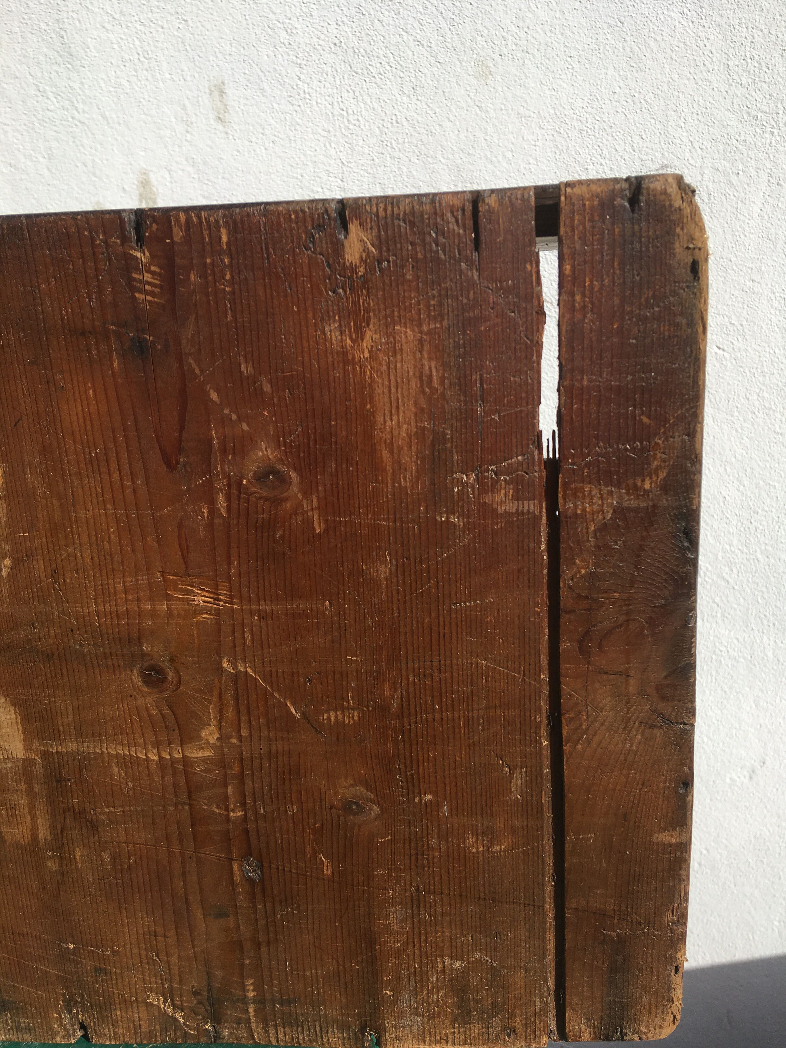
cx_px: 393
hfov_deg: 48.2
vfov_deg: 61.7
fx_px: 878
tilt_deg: -19.5
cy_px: 524
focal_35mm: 29
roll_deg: +1.9
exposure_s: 1/2331
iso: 25
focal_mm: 4.15
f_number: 2.2
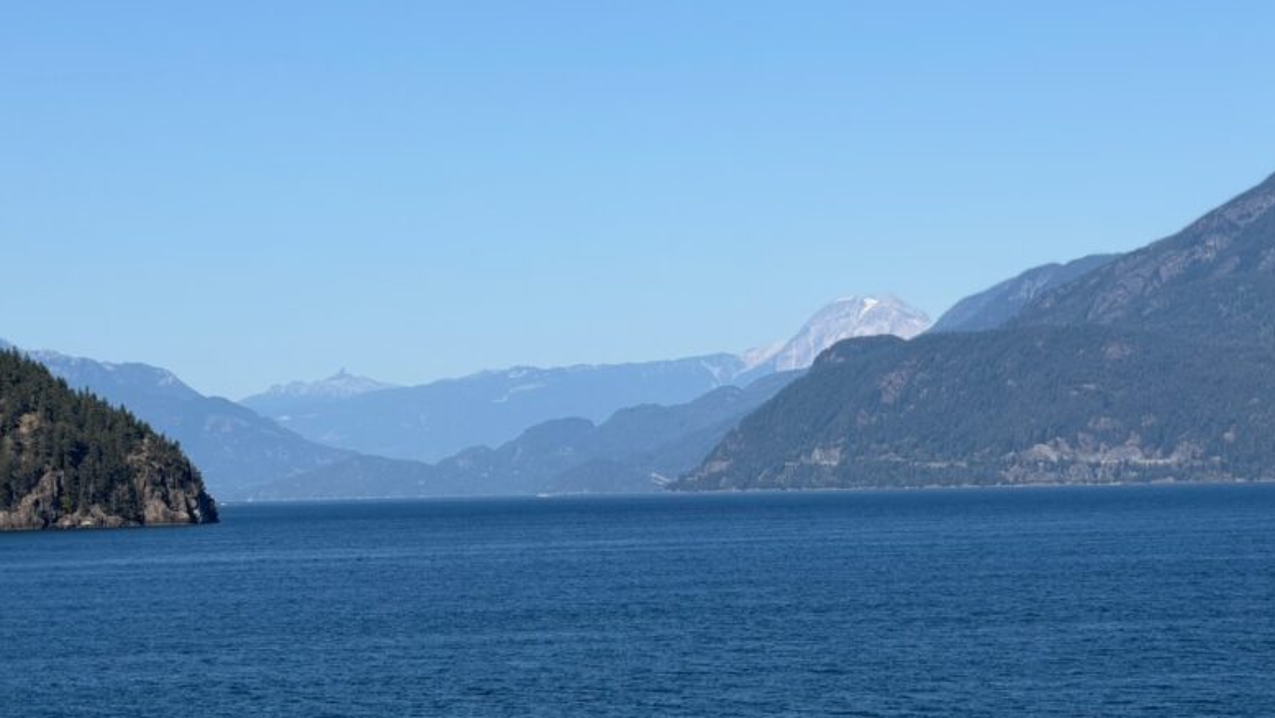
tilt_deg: +0.7
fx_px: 3787
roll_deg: +1.2
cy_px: 380
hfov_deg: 19.1
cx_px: 628
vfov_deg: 10.8
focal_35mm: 112
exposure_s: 1/841
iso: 20
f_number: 2.8
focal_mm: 16.89
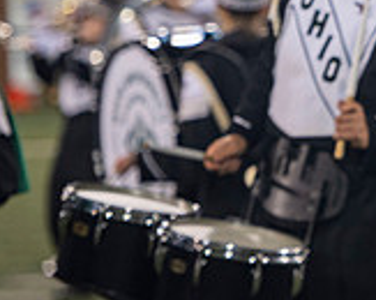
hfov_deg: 3.6
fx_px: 5935
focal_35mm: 534
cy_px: 25
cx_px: 651
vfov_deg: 2.9
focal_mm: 160
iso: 1000
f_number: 2.8
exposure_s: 1/500
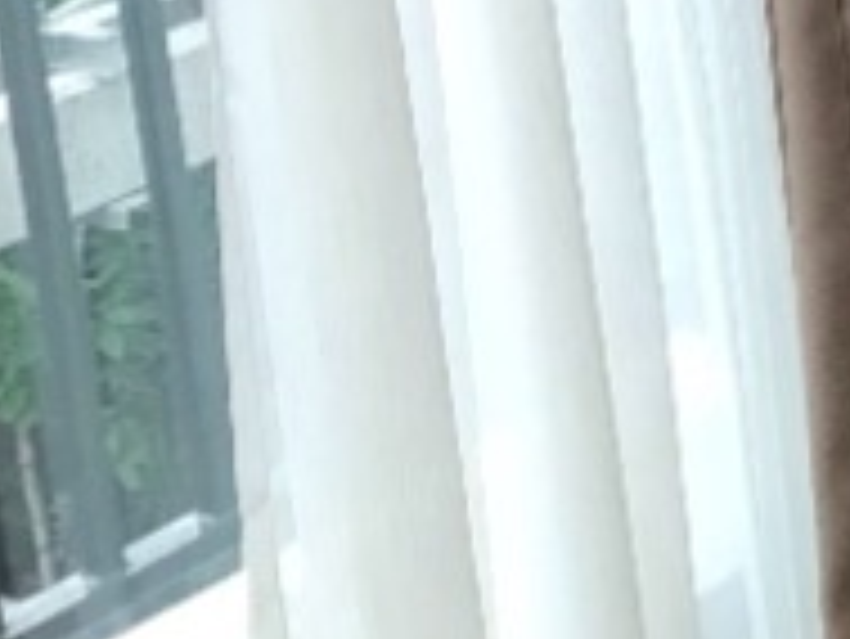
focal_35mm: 148
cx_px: 2051
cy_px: -801
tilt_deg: -7.3
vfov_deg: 9.2
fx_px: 3636
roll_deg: +5.6
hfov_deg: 11.1
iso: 32
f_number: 1.8
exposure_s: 1/33
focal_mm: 3.99
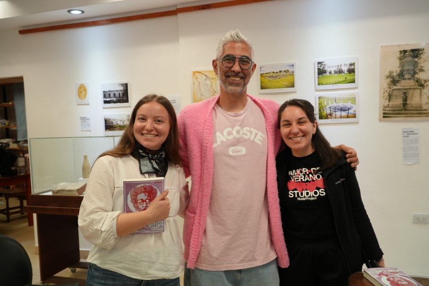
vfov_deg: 46.4
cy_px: 143
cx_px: 214
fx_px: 334
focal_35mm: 28
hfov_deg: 65.5
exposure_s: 1/160
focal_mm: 19
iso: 400
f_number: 4
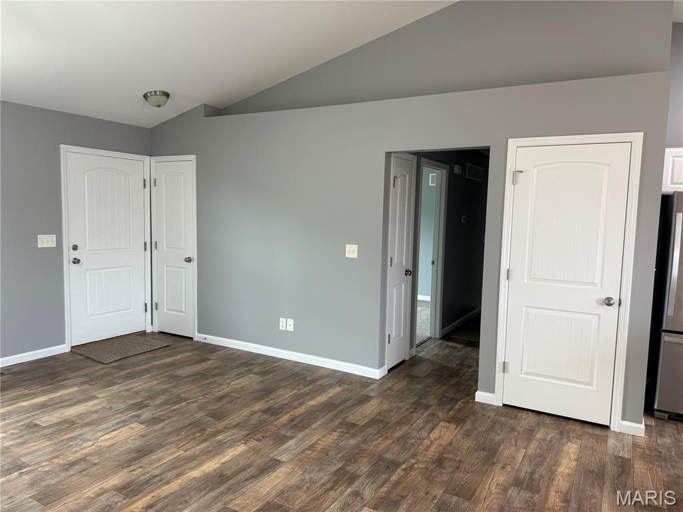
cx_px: 342
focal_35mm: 24
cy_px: 256
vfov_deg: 56.8
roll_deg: -0.8
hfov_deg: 71.6
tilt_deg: -5.5
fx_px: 474
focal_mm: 6.76
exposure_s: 1/120
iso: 200
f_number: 1.78
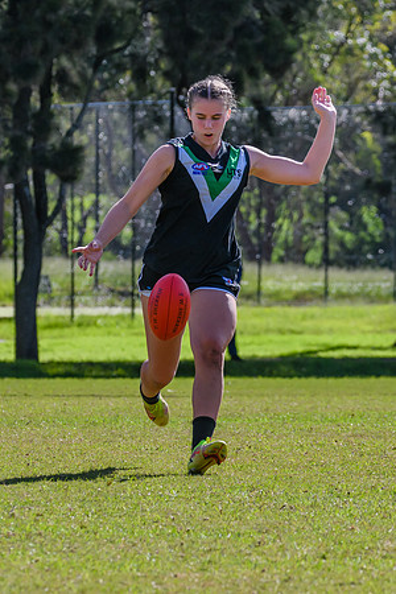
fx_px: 7563
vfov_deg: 4.5
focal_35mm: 458
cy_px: 279
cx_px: 186
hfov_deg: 3.0
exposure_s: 1/1250
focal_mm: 210
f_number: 8
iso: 800
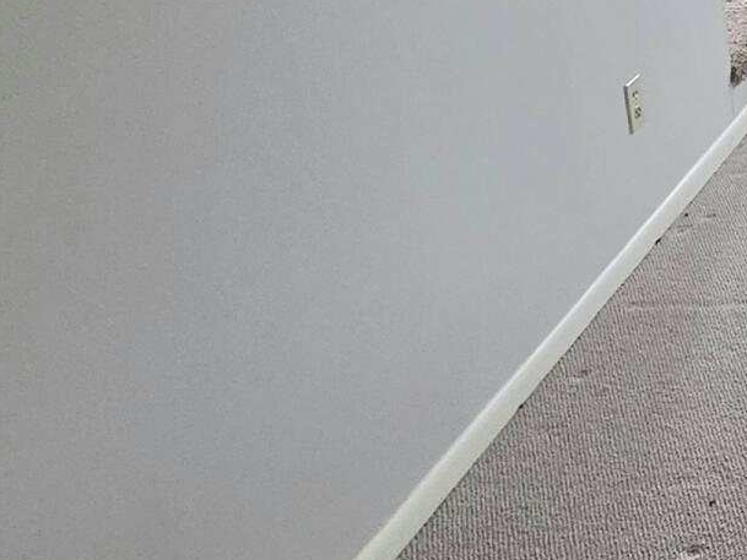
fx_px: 1381
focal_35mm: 64
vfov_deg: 21.2
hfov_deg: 21.1
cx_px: 1327
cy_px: -123
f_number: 1.9
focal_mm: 2.2
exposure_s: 1/120
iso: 250
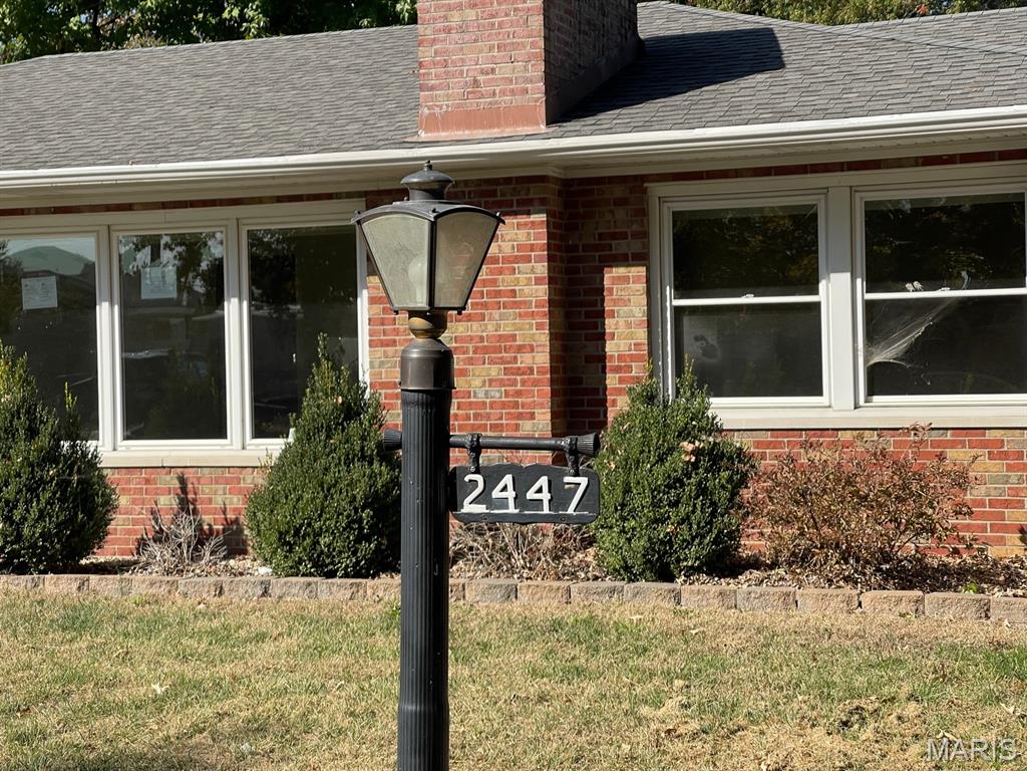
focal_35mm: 64
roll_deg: +1.1
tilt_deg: -4.2
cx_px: 514
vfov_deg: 22.9
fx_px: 1899
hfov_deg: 30.3
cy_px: 386
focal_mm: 7.5
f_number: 2.2
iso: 20
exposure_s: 1/815
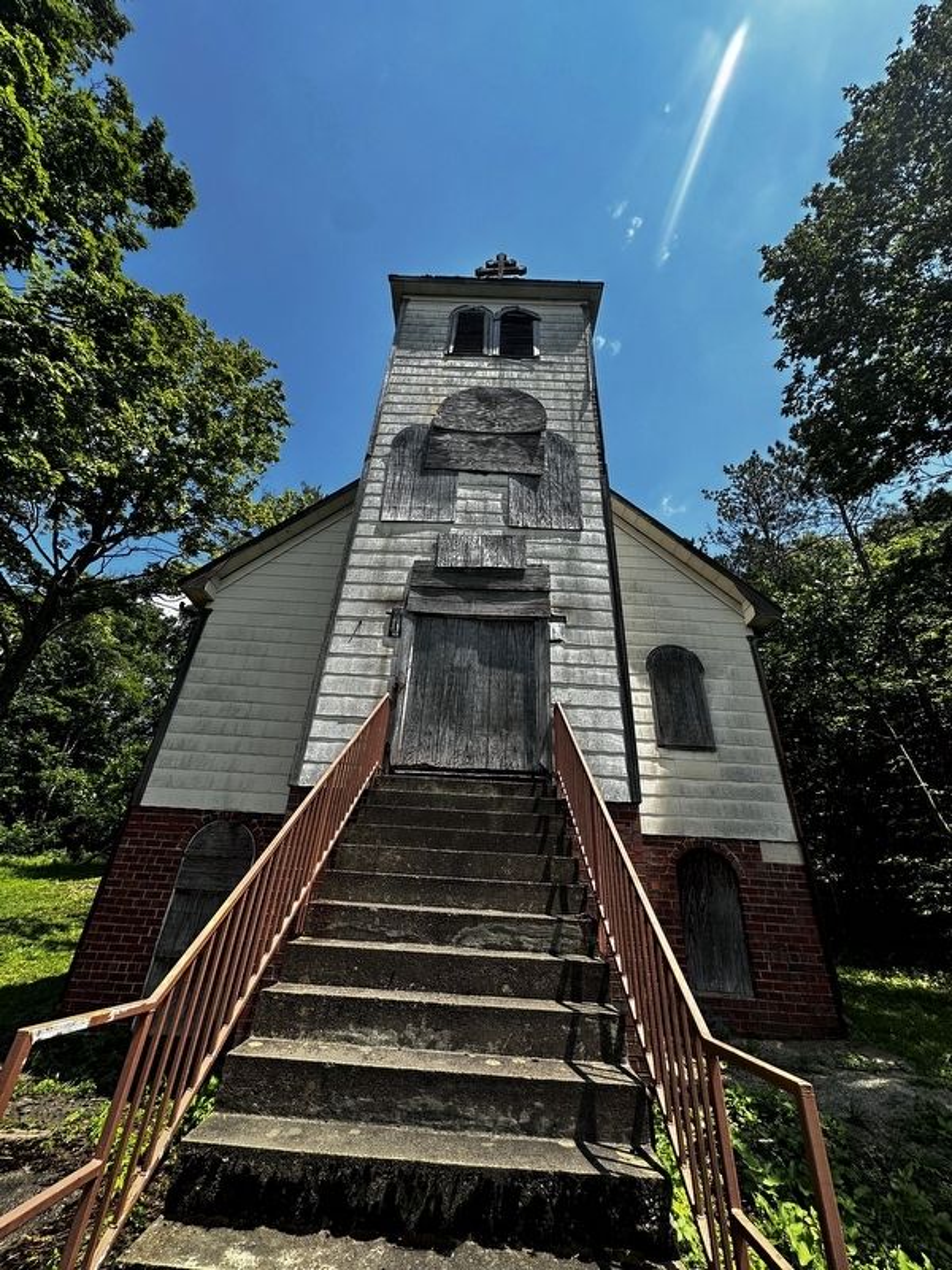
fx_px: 513
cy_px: 635
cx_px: 476
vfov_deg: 102.1
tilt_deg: +29.4
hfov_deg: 85.7
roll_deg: -4.5
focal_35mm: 14
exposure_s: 1/1531
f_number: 2.2
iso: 40
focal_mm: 2.22
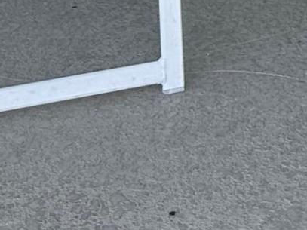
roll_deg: -1.8
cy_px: -576
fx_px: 1507
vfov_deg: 7.2
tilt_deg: -5.2
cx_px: 609
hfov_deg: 10.7
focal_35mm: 170
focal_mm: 6.86
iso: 80
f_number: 1.78
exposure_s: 1/729
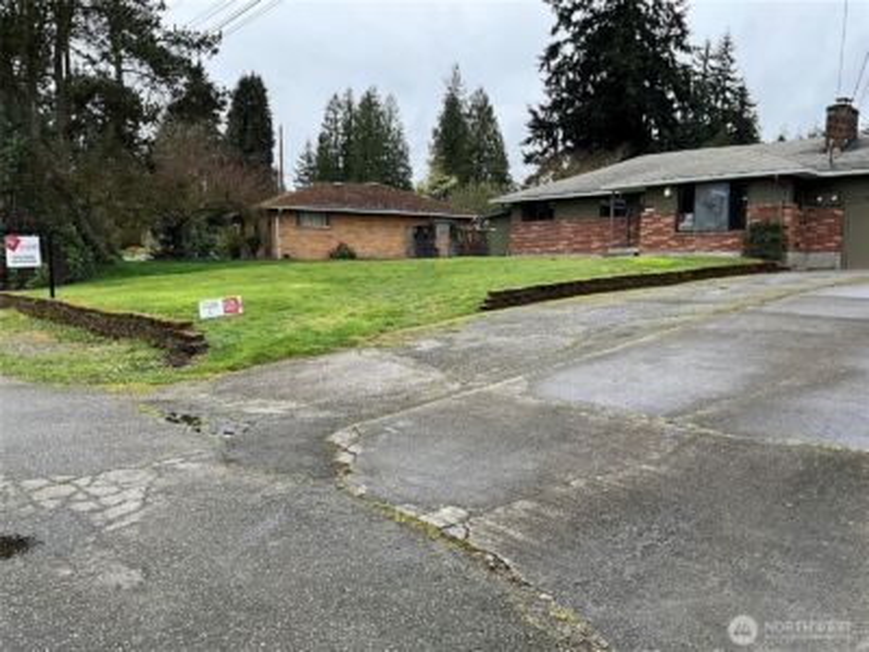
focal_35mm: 29
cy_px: 326
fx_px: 728
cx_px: 434
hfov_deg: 61.7
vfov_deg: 48.2
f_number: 1.8
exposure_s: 1/514
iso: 25
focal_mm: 3
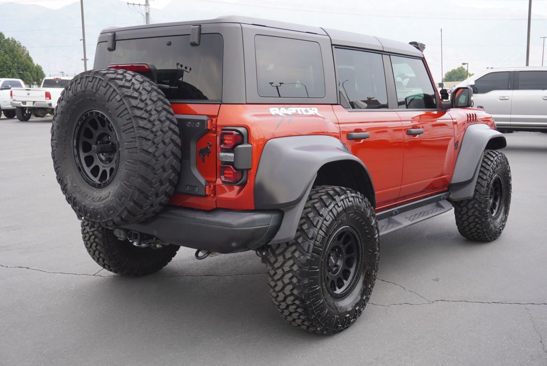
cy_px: 183
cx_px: 274
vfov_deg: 35.5
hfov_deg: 51.3
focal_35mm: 38
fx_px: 570
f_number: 5.6
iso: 100
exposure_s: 1/100
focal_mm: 25
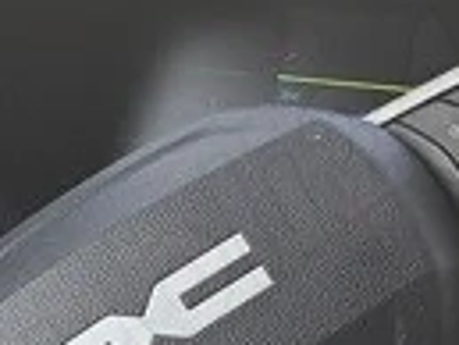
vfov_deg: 7.4
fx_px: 2681
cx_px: 1466
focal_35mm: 202
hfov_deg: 8.1
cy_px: 217
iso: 50
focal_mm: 5.96
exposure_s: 1/403
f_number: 1.6
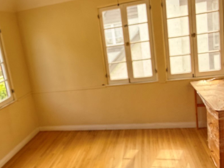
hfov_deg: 58.3
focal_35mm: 31
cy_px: 76
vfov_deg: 45.4
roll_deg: +8.8
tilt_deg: -10.8
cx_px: 106
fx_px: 201
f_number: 2.2
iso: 500
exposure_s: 1/85
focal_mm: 2.22
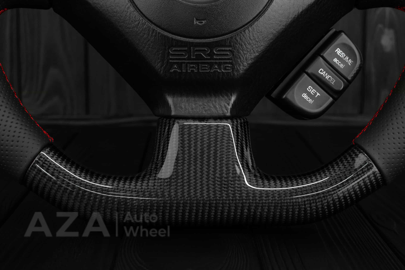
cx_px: 202
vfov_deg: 25.8
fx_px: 591
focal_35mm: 52
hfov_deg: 37.8
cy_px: 135
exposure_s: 1/125
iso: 500
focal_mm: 35
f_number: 6.3
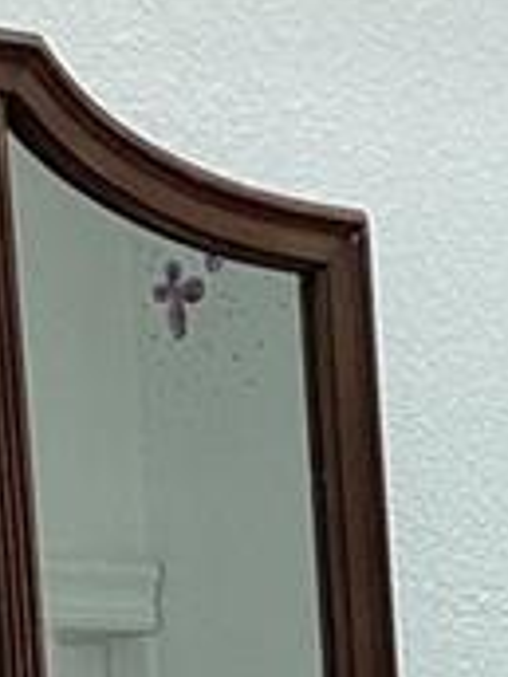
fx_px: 4226
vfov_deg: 8.5
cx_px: 1343
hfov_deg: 6.5
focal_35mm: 216
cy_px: 1500
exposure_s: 1/120
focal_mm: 3.3
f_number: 2.4
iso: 25
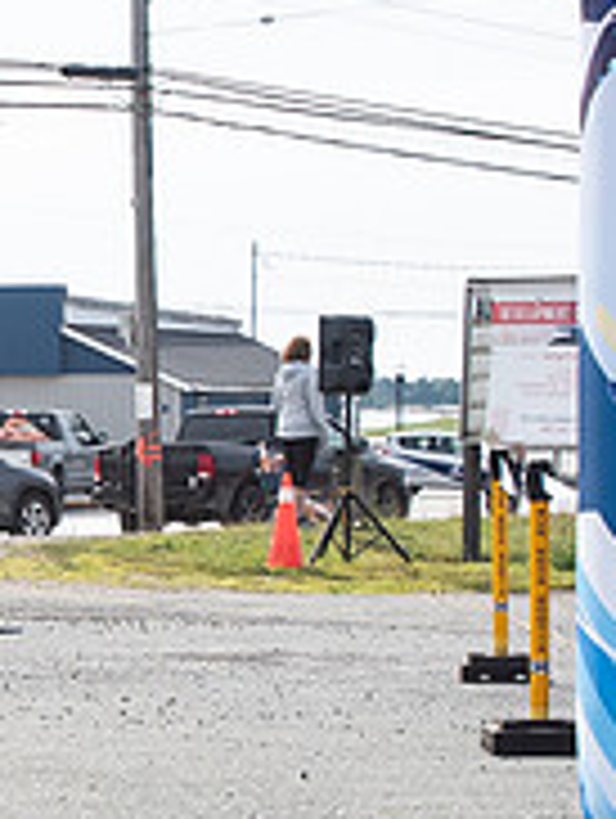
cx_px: -512
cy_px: 418
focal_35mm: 173
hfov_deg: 8.3
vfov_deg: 11.4
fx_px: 4095
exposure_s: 1/3200
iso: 800
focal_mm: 32
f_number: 4
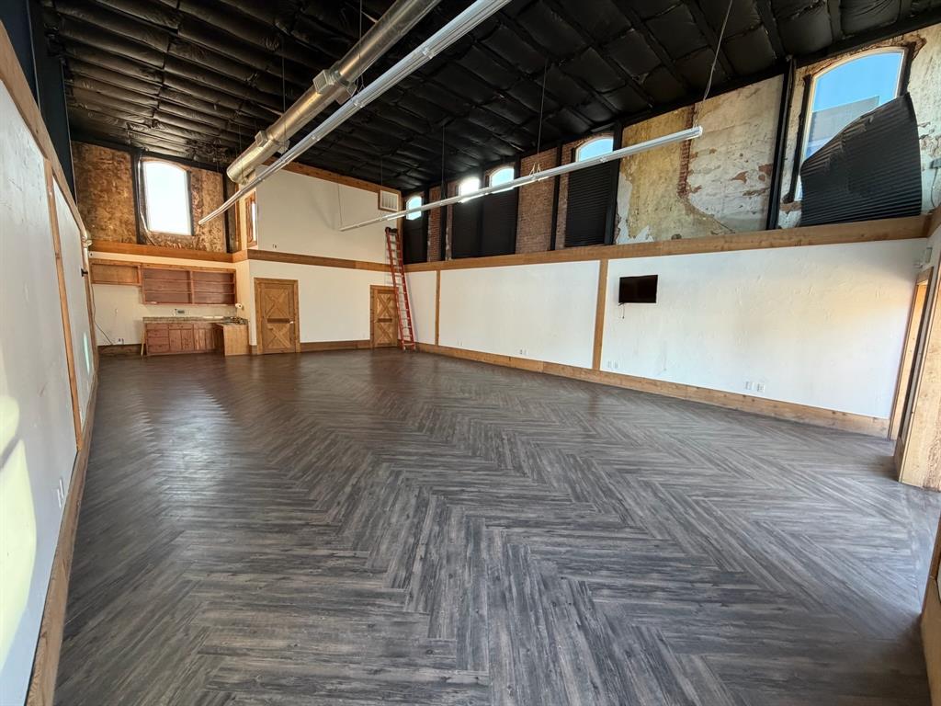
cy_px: 353
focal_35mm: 14
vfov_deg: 85.7
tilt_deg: -7.4
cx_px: 470
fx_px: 381
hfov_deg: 102.1
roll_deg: -1.7
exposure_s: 1/121
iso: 320
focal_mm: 2.22
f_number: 2.2
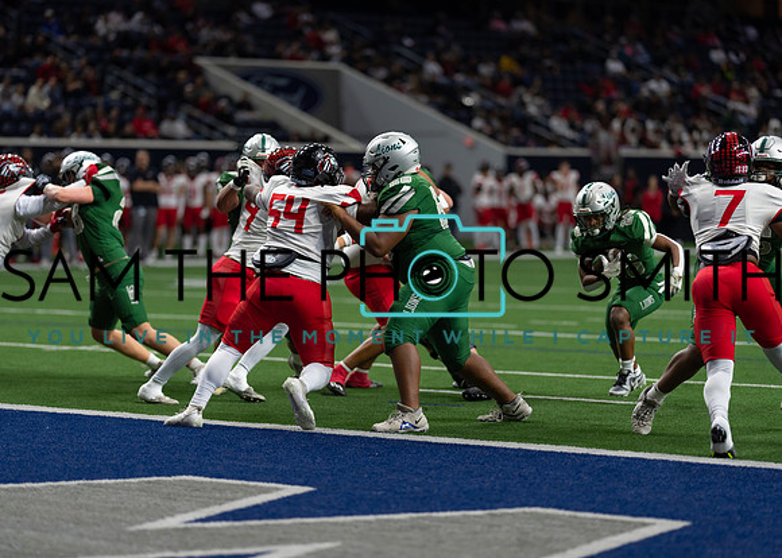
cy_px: 279
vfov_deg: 10.2
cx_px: 391
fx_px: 3141
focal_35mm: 141
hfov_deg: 14.2
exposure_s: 1/1600
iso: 800
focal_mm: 135
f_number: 1.8
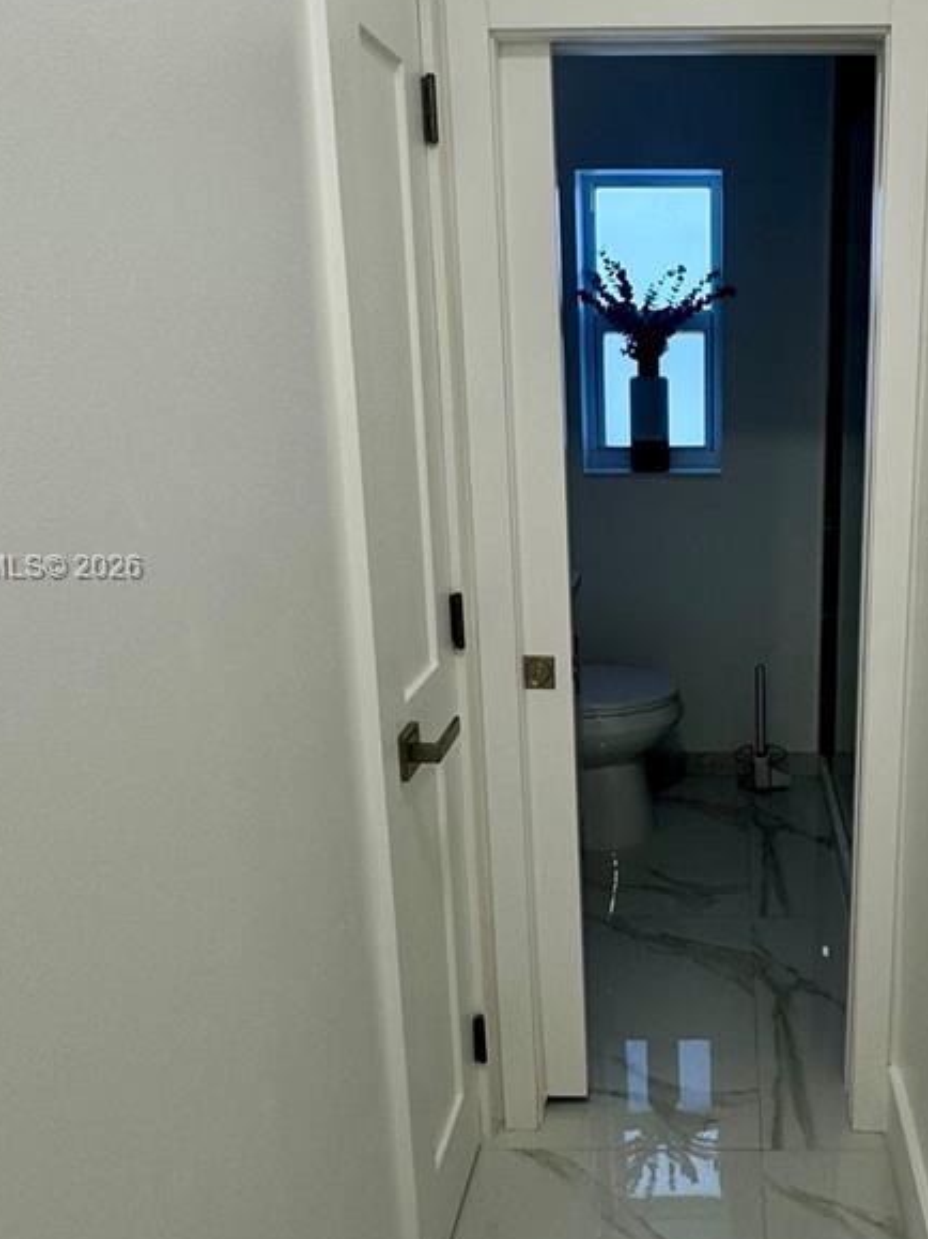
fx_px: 1037
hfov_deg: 46.3
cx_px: 708
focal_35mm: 29
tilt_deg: -12.5
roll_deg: +0.0
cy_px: 569
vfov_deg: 61.6
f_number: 2.2
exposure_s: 1/120
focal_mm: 2.22
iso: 80
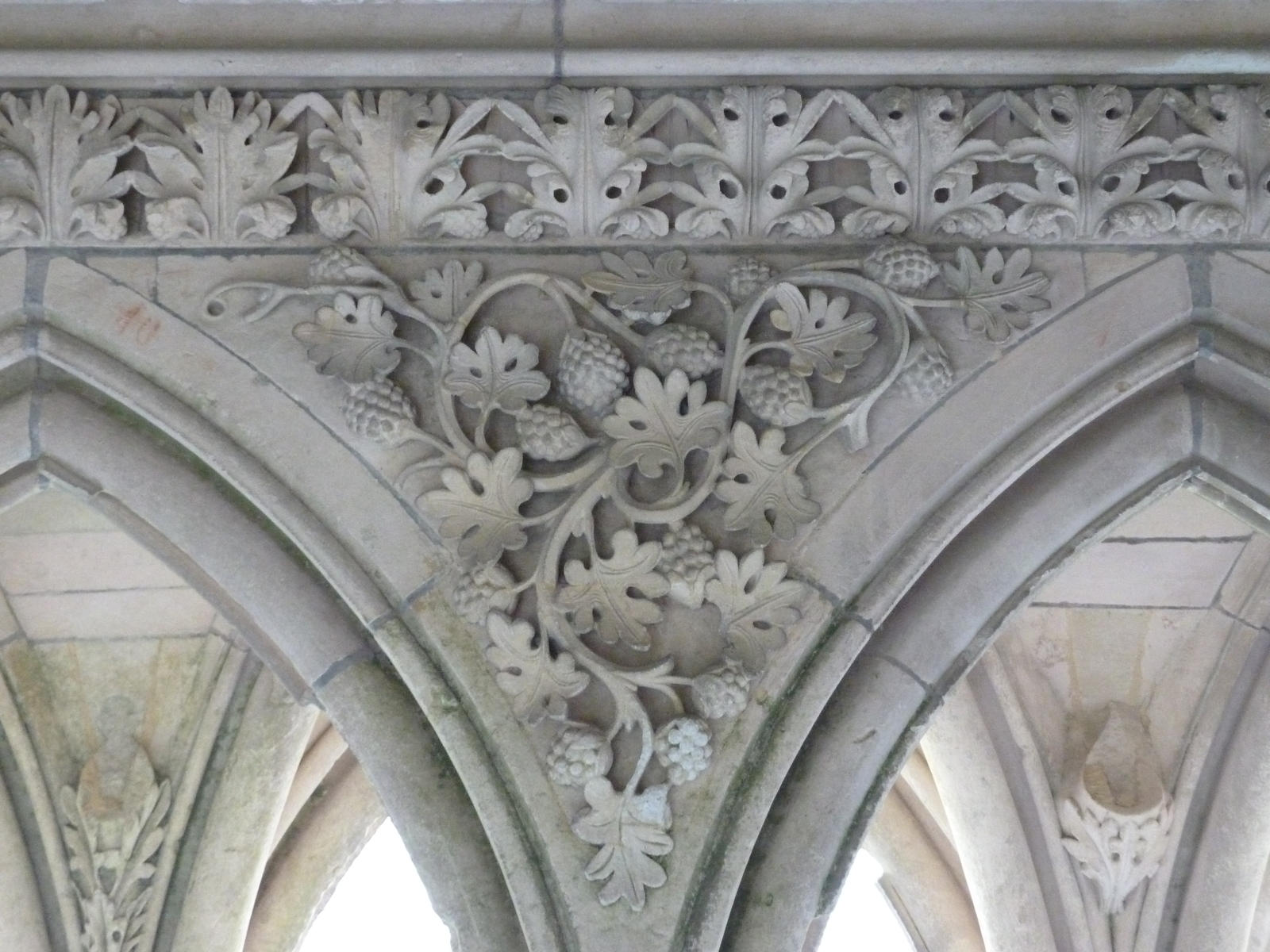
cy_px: 476
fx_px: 2458
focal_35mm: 67
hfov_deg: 29.0
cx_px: 635
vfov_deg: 21.9
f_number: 4.1
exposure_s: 1/30
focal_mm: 11
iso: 800
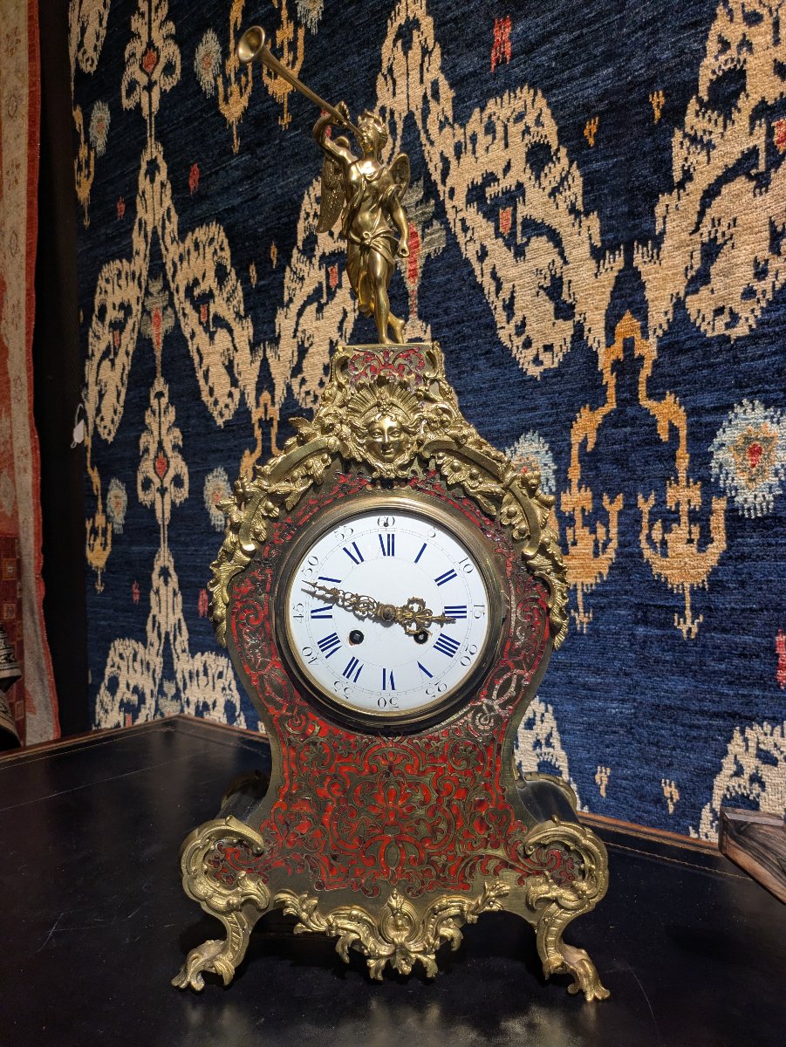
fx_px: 756
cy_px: 524
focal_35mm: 25
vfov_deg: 69.4
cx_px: 393
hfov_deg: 54.9
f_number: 1.89
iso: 74
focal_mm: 5.43
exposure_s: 1/100
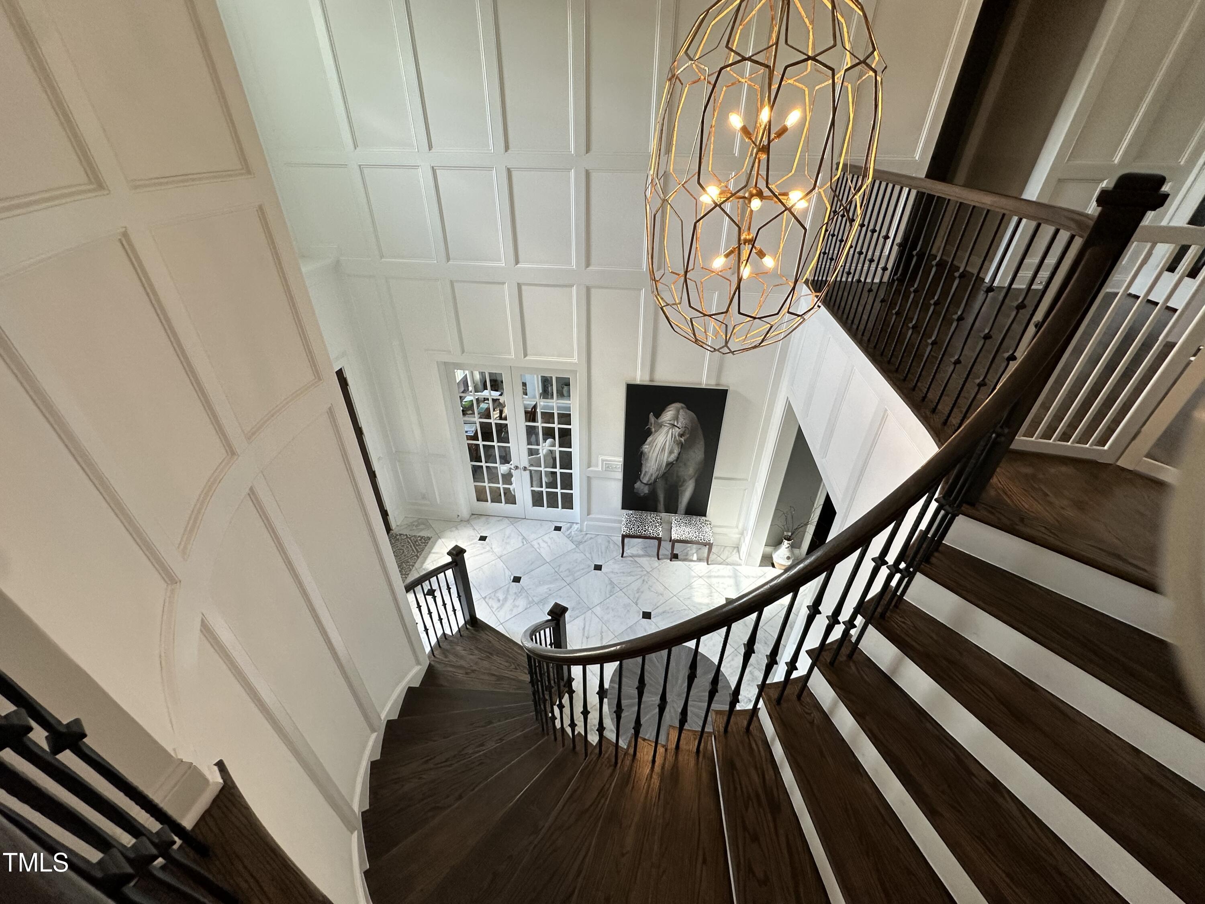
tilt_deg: -33.6
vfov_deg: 85.7
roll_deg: -1.2
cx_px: 602
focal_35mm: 14
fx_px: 487
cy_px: 452
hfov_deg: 102.1
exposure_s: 1/120
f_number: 2.2
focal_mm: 2.22
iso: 160
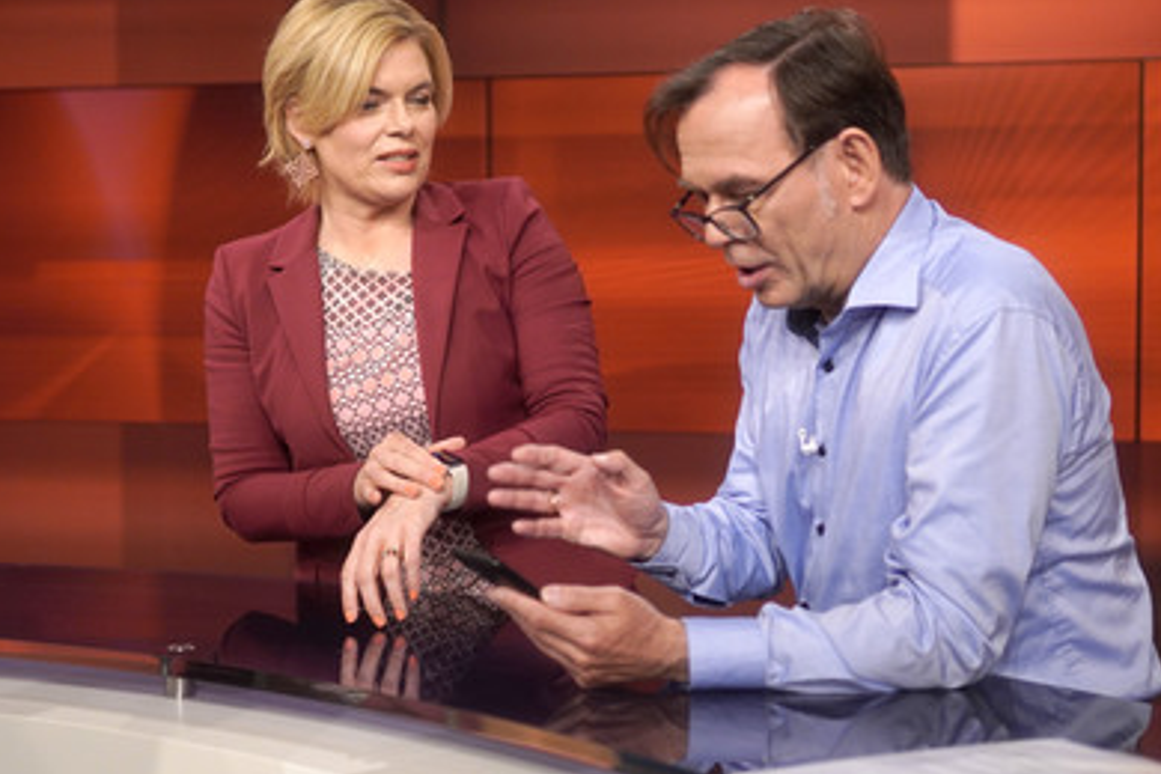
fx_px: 1677
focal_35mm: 52
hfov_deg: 38.1
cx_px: 647
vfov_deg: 26.0
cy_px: 342
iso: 640
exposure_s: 1/640
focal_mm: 30
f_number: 1.4
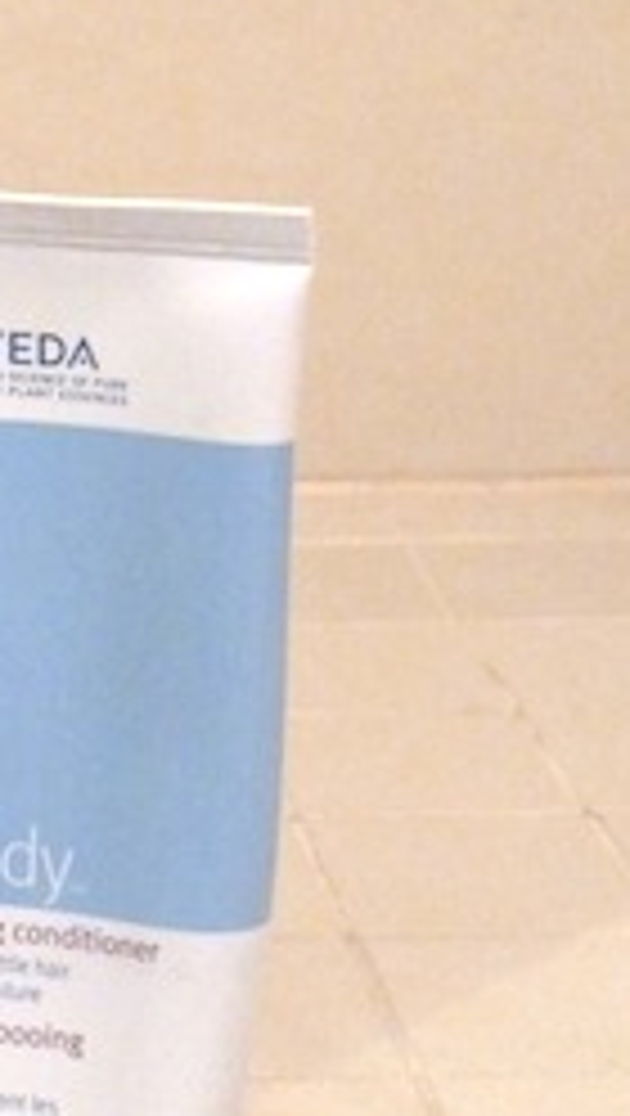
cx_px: -374
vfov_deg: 17.0
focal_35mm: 126
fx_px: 3732
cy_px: 403
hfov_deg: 9.3
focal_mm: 7.8
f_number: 3
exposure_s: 1/50
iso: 800
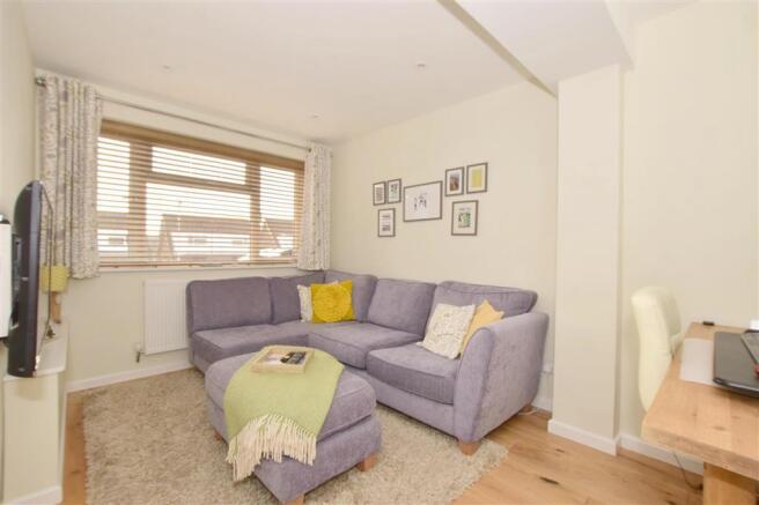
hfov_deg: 100.4
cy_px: 252
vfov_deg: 77.3
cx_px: 380
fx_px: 316
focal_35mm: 15
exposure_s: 1/60
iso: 500
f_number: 18
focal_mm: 10
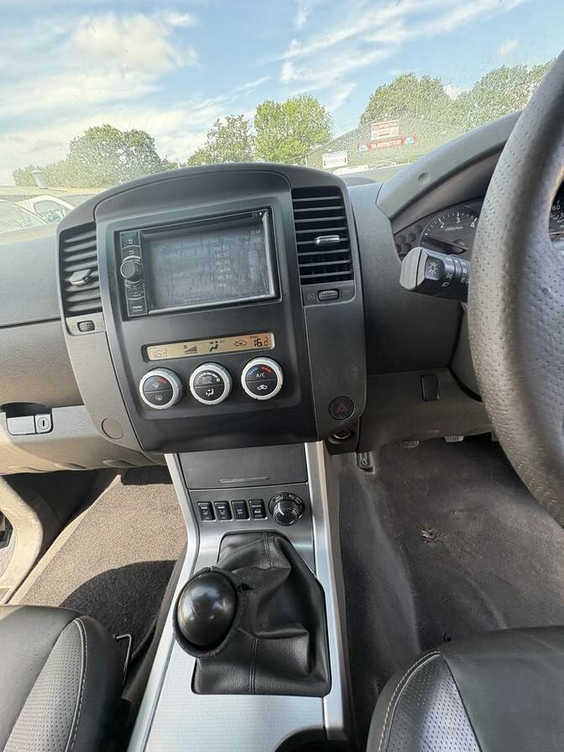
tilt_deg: -27.0
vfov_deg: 102.1
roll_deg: +6.8
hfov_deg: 85.7
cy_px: 376
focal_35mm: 14
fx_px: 304
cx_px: 282
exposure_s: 1/111
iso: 125
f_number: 2.2
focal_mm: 2.22
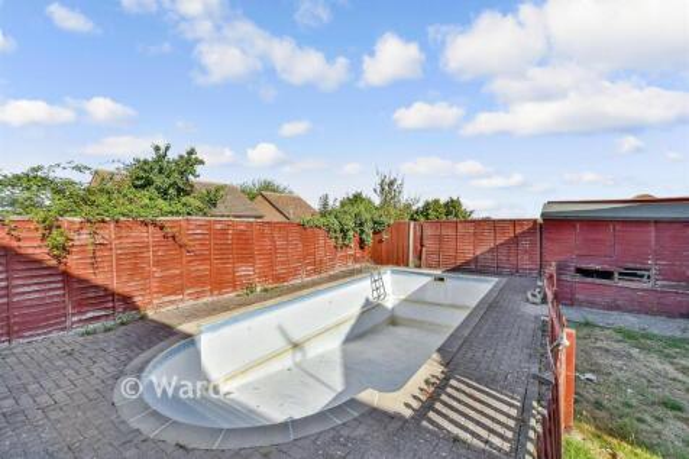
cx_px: 344
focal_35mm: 15
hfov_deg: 100.4
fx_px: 287
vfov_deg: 77.3
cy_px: 230
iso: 250
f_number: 10
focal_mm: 10
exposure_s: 1/400
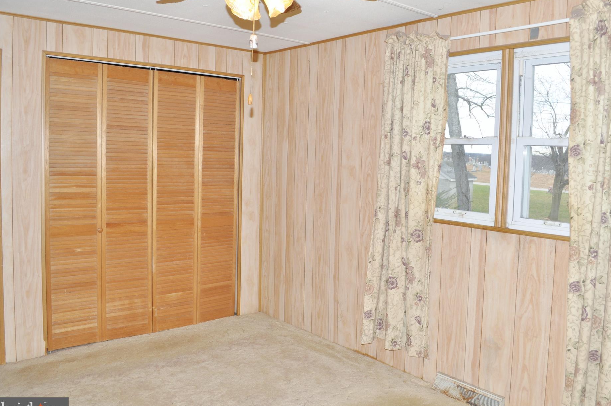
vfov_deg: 43.5
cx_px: 335
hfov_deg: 61.9
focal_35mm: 30
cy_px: 196
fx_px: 509
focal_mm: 18
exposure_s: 1/60
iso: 250
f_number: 6.3
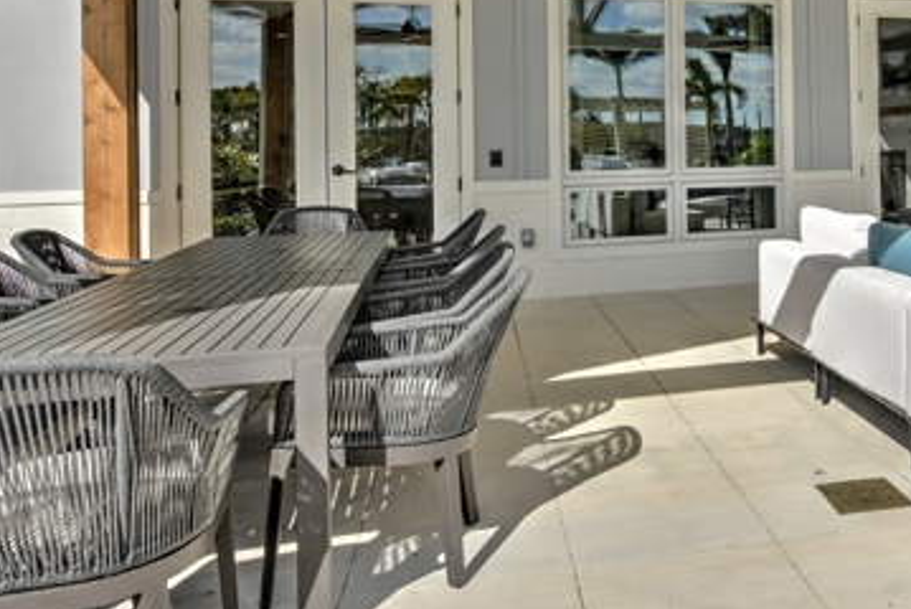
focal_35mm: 37
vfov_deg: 35.0
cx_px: 802
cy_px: 131
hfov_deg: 47.2
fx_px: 937
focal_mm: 19
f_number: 8
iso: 400
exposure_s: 1/3200
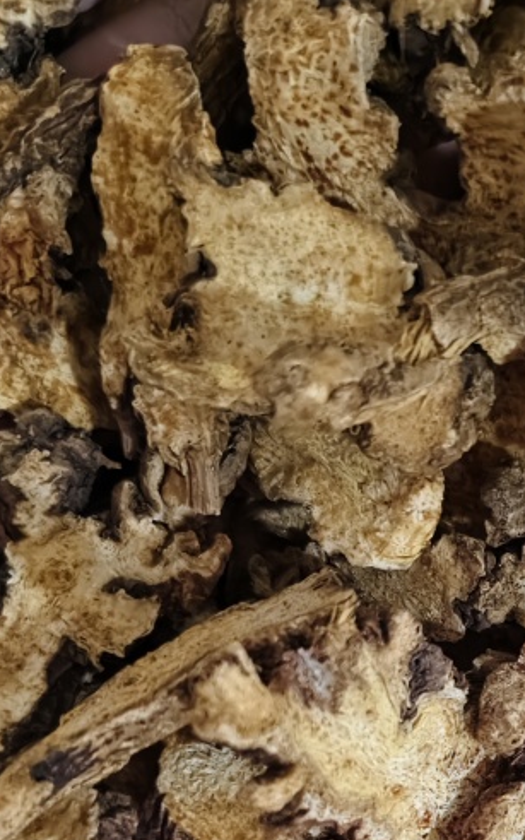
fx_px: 1213
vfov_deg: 35.4
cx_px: 523
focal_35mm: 53
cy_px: 790
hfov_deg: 23.4
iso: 6351
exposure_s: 1/232
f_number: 1.88
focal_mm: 5.56
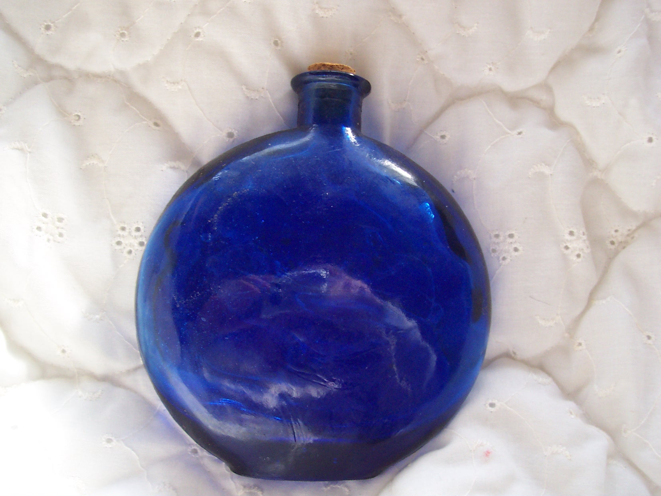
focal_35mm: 37
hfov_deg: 50.1
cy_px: 248
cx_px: 330
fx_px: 707
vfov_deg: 38.7
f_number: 2.8
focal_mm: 5.6
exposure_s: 1/30
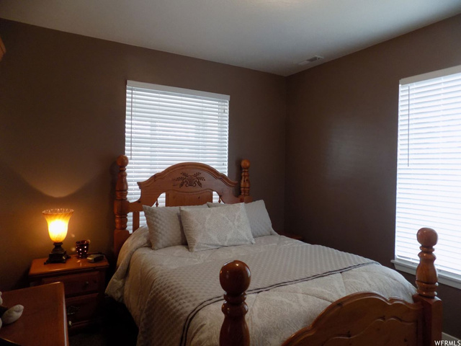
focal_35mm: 23
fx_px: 306
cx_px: 230
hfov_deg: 73.9
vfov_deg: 58.9
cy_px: 173
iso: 250
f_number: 3.1
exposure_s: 1/30
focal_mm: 4
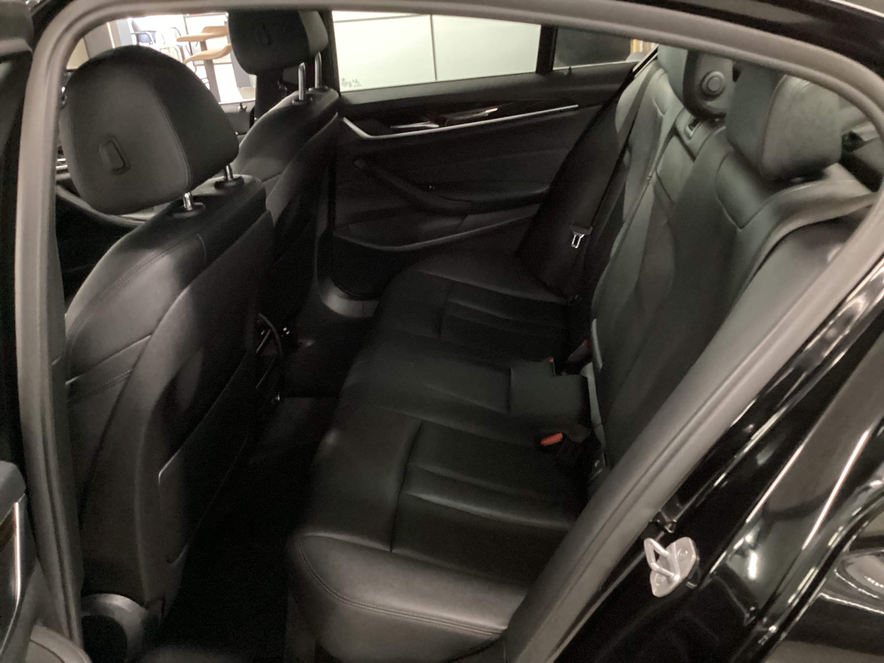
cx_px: 442
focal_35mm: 31
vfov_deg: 45.4
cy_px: 332
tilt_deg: -27.1
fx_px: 792
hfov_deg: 58.4
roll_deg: +5.0
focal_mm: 3.3
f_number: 2.4
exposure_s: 1/17
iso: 800
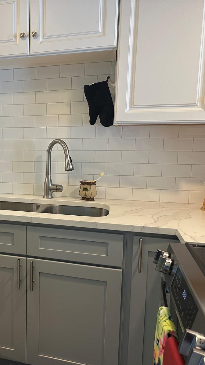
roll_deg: -0.1
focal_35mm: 35
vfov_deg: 56.6
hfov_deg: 30.5
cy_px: 183
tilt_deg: -6.6
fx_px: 338
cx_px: -15
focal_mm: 6.86
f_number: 1.78
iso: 160
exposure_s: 1/120
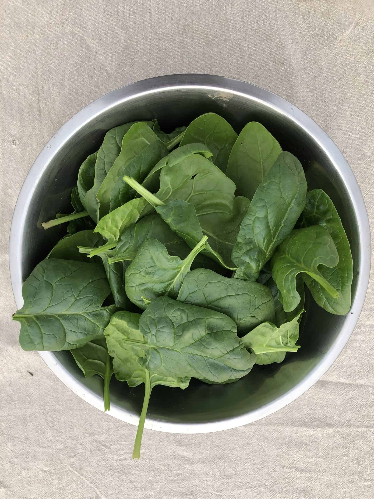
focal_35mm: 28
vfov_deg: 63.4
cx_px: 187
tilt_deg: -79.7
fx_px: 403
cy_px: 250
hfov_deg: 49.7
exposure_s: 1/505
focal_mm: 3.99
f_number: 1.8
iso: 20
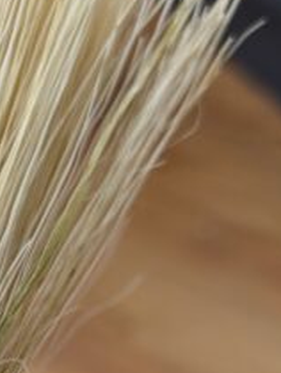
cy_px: 599
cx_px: -234
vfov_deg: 15.2
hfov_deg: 11.7
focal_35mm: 117
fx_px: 1264
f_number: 1.68
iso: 247
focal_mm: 6.9
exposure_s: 1/120
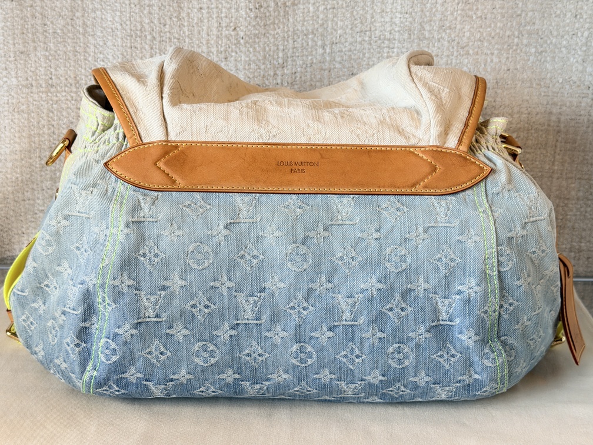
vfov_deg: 30.3
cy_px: 222
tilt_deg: -17.9
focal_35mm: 48
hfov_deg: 39.7
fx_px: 822
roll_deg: -1.0
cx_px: 296
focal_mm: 6.76
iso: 80
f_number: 1.78
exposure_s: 1/100
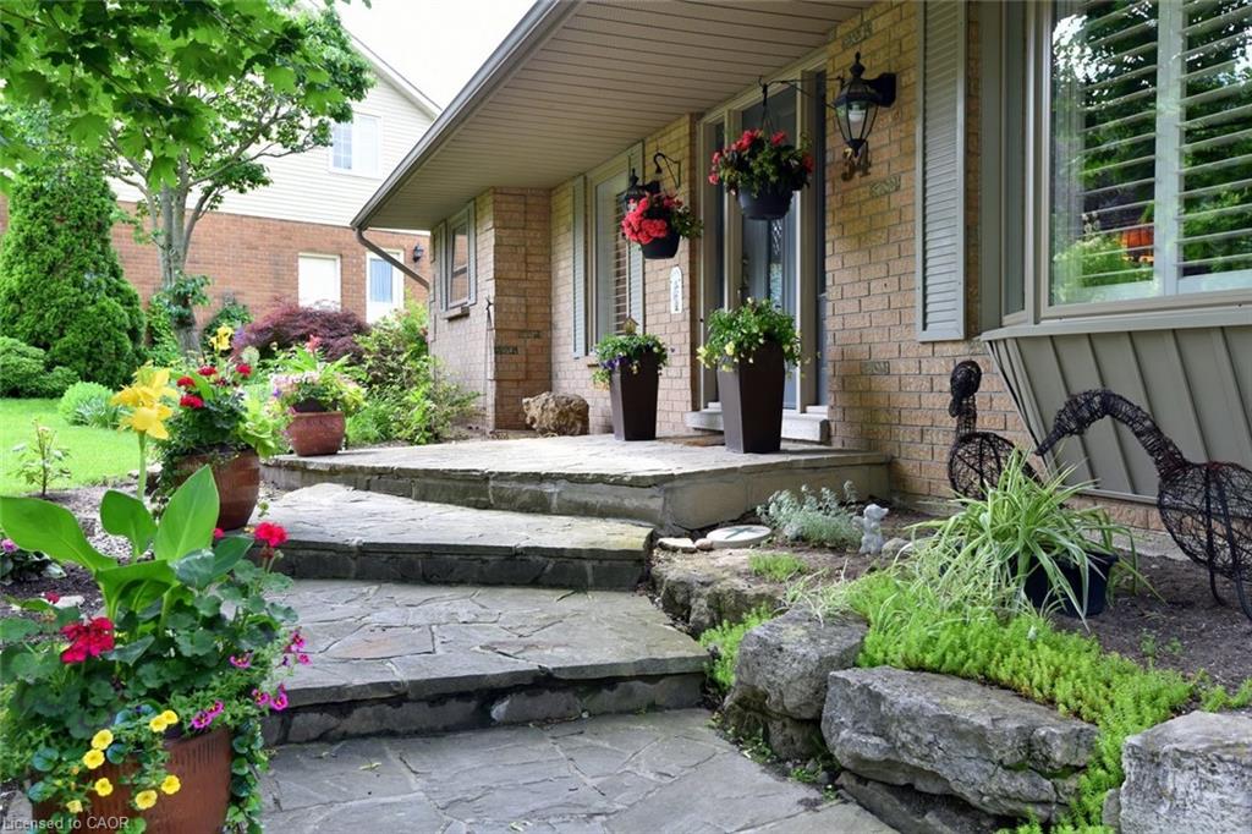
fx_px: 1043
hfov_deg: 61.9
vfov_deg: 43.6
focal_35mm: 30
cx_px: 626
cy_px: 417
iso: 500
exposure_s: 1/200
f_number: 7.1
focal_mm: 30
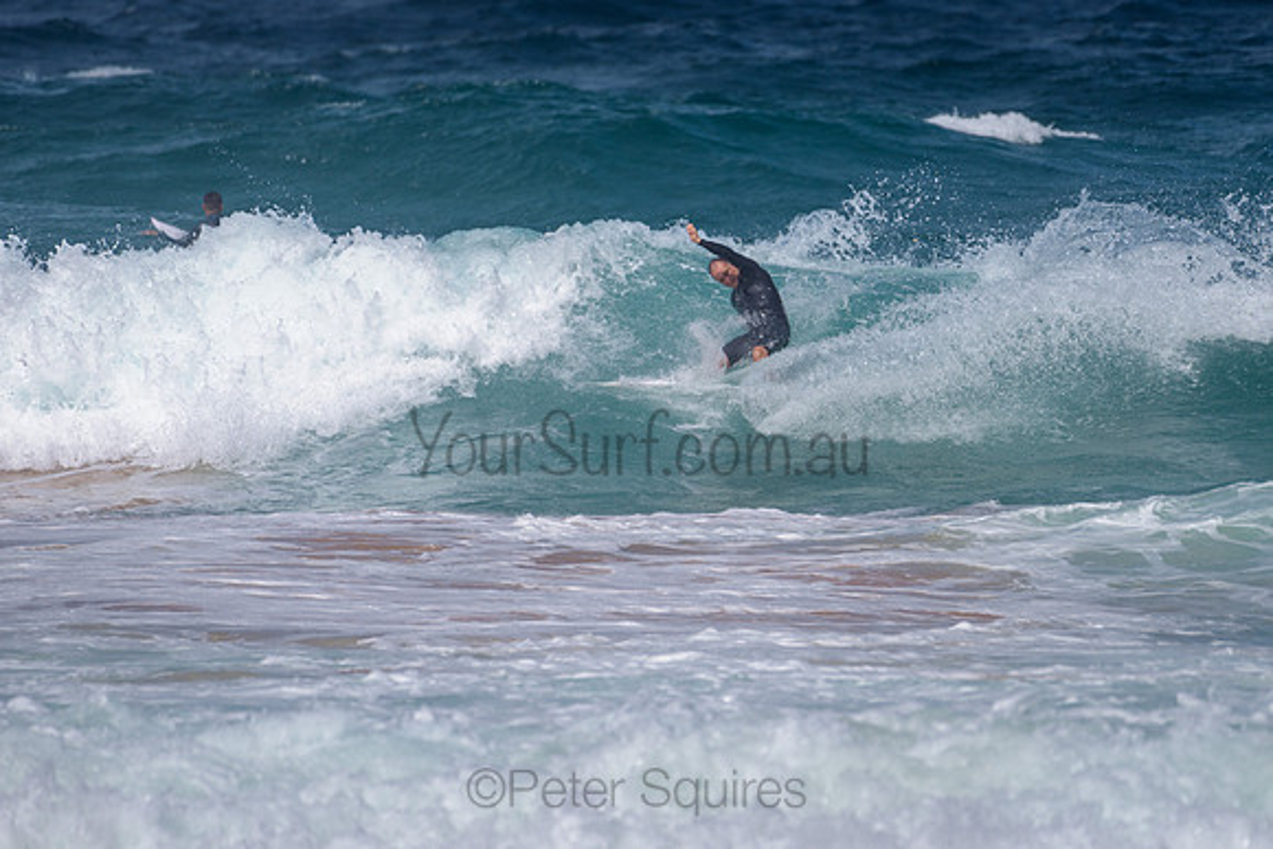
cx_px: 765
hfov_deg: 3.4
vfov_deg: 2.2
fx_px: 21693
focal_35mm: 613
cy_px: 365
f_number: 5.6
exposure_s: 1/2000
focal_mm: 500
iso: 72
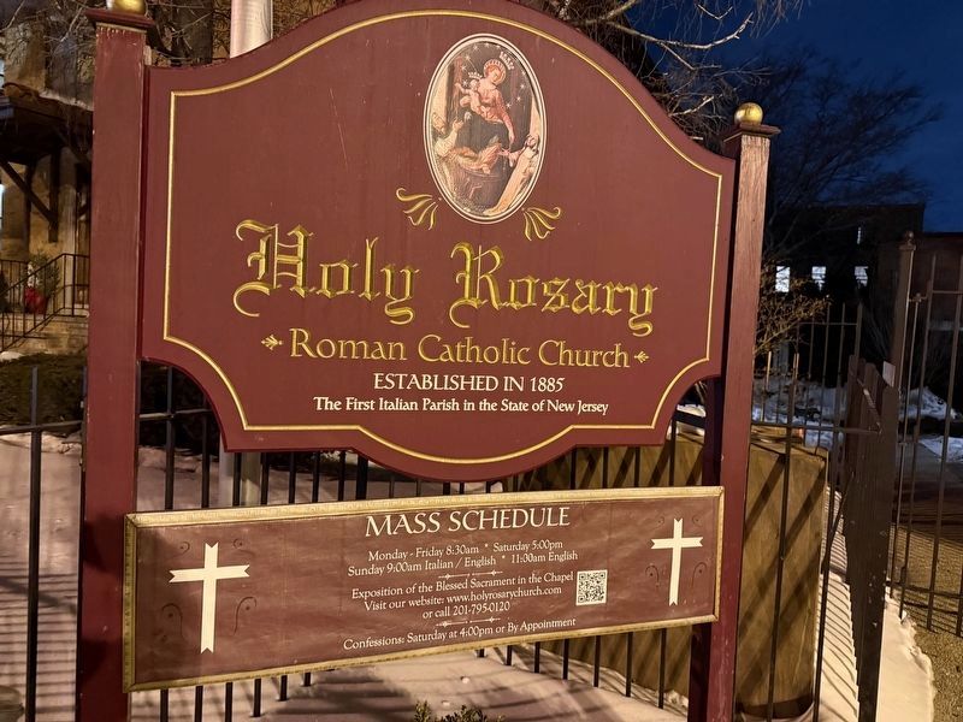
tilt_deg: -3.9
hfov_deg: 71.6
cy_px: 361
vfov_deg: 56.8
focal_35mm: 24
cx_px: 482
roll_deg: -2.9
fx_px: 668
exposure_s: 1/40
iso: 800
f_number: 1.78
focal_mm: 6.76
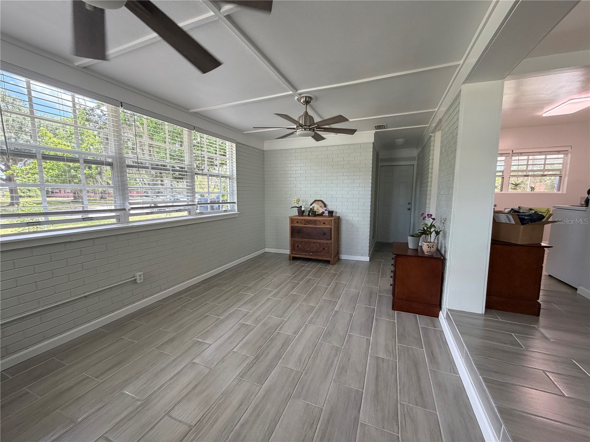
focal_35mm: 14
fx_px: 239
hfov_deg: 102.1
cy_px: 221
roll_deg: +0.6
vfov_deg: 85.7
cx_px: 295
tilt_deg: -6.4
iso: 320
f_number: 2.2
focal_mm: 2.22
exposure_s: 1/121
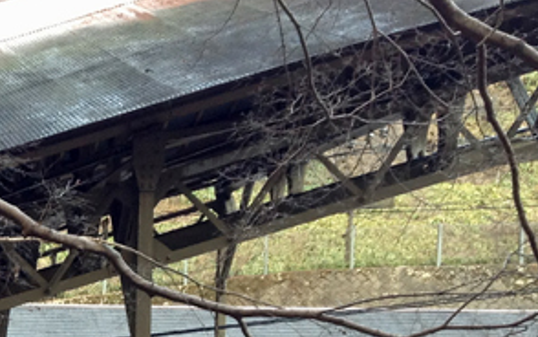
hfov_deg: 19.2
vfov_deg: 12.7
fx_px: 1481
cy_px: 384
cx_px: -146
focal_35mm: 101
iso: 40
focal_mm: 3.3
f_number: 2.4
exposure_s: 1/24
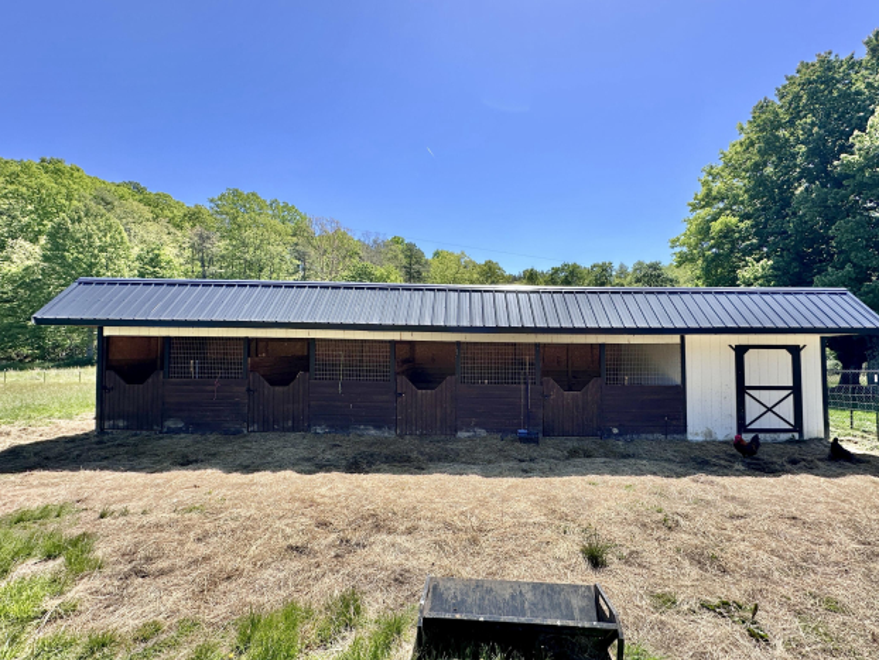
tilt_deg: +0.4
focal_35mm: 15
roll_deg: -0.5
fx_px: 381
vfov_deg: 81.8
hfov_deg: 98.1
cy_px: 341
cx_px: 463
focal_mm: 2.22
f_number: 2.2
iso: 50
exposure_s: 1/1221
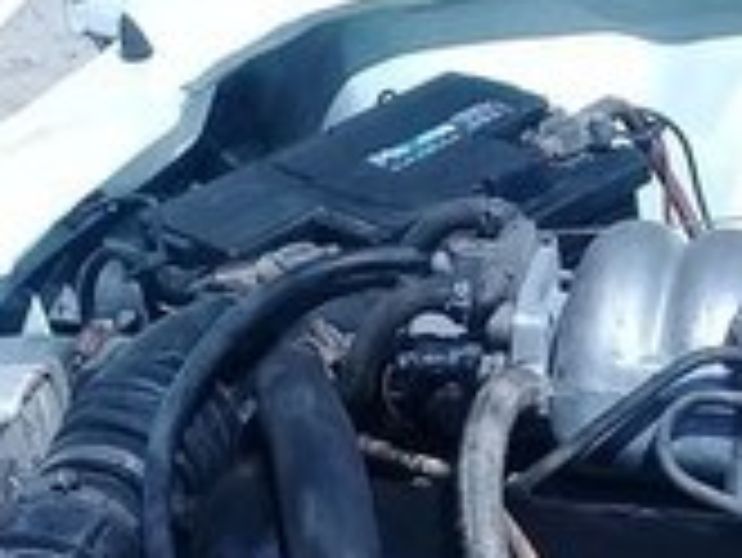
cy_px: 785
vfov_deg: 11.6
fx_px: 2660
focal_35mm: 124
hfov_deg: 15.8
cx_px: 585
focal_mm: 3.3
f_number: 2.2
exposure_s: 1/2179
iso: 64
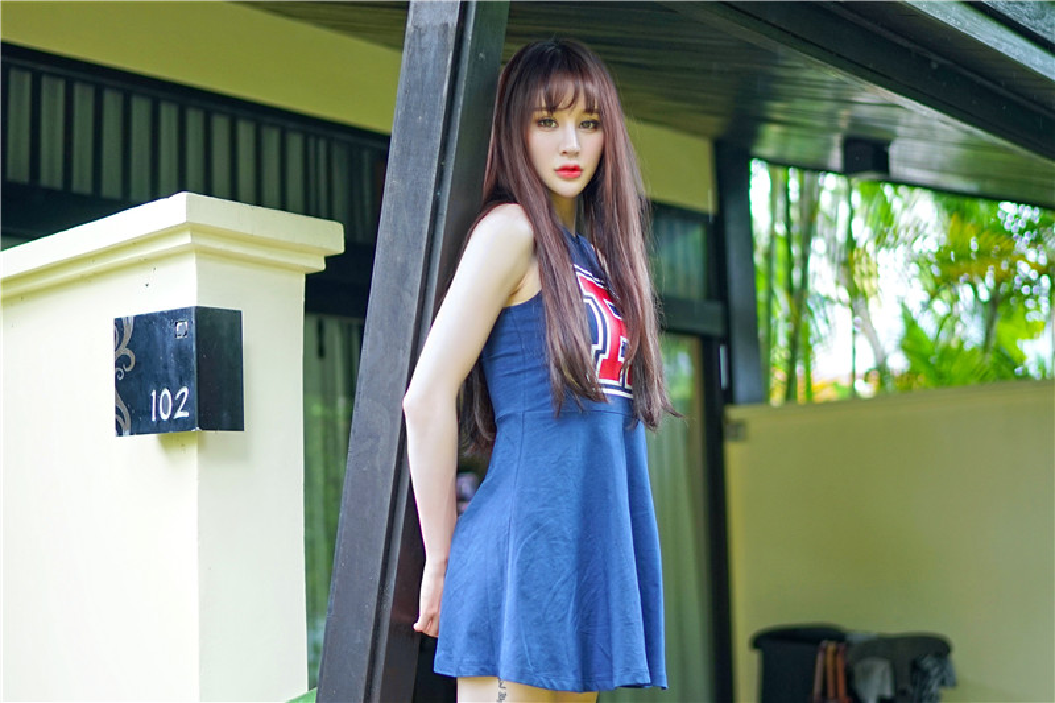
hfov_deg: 38.2
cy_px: 352
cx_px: 528
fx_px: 1523
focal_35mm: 52
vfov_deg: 26.0
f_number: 1.4
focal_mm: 35
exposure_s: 1/90
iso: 125
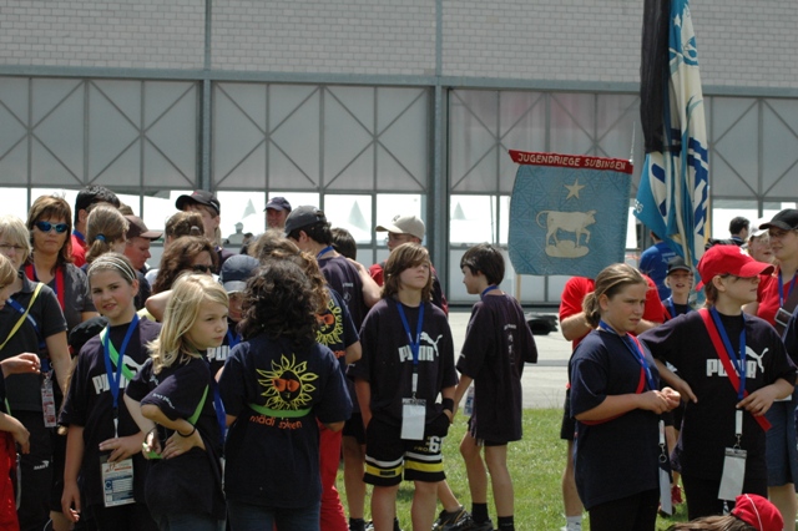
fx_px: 2326
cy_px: 266
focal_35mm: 105
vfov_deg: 13.0
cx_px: 399
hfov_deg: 19.5
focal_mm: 70
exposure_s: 1/500
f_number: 11
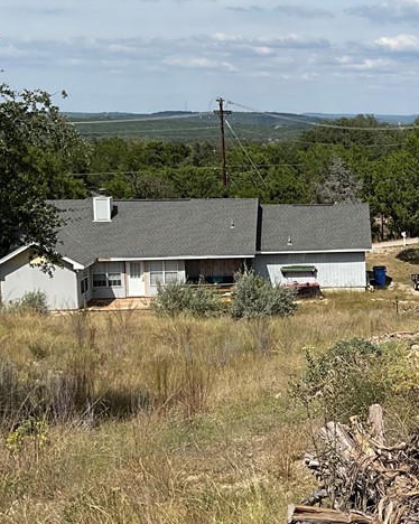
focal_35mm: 62
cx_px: 503
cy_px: 263
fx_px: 962
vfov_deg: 30.5
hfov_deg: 22.6
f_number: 1.8
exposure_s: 1/2667
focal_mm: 3
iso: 25
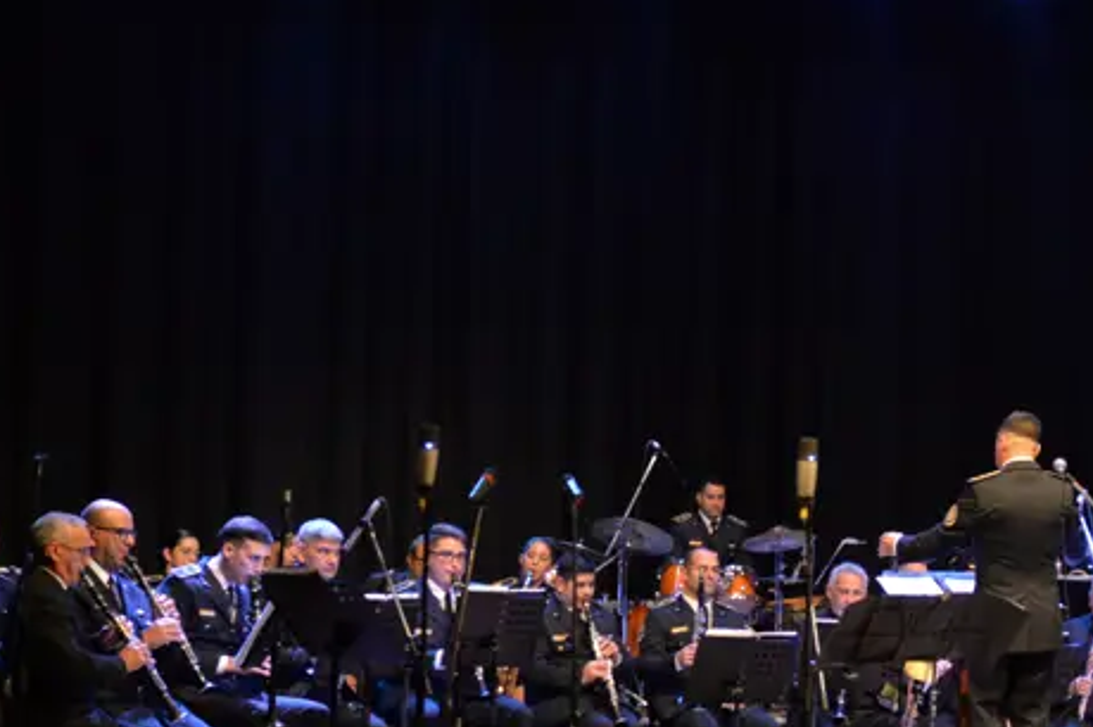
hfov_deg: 21.2
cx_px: 974
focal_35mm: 94
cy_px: 518
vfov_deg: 14.5
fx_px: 2852
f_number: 5
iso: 2000
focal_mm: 36
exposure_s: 1/100
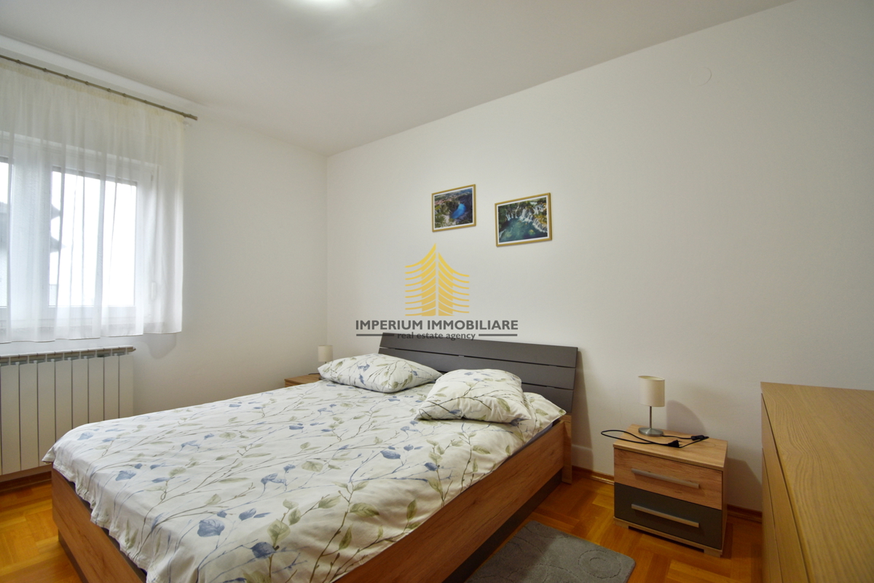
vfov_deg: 77.3
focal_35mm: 15
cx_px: 437
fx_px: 364
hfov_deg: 100.4
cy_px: 292
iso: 100
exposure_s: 1/20
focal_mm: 10
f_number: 4.5
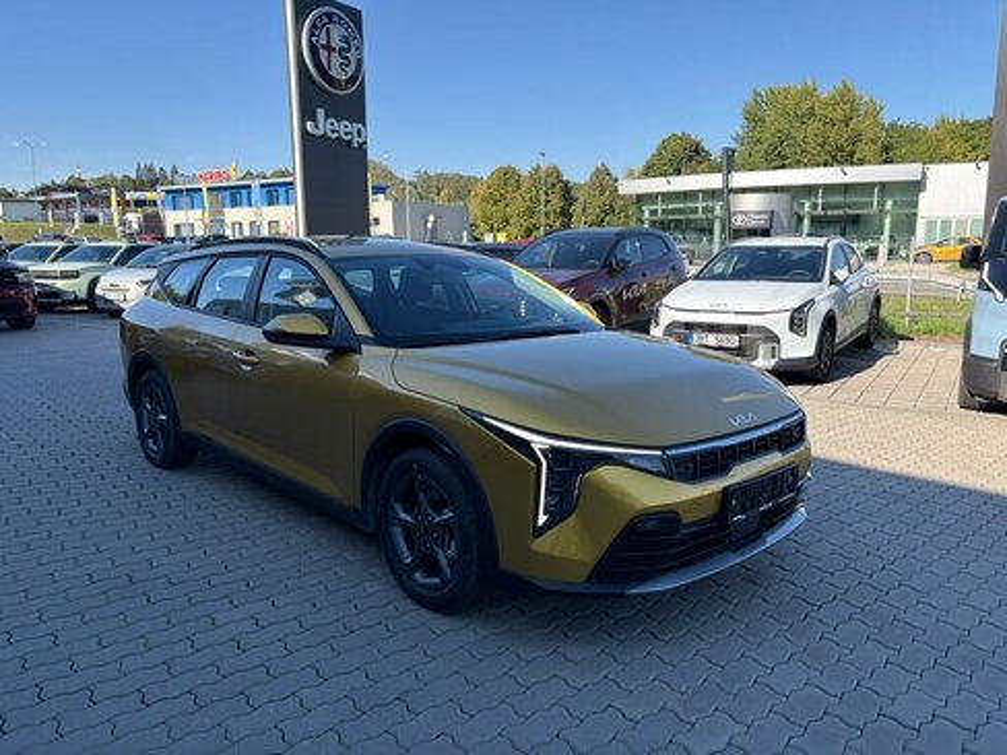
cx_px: 504
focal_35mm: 26
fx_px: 756
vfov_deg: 53.1
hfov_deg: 67.3
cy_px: 378
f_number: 1.6
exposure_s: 1/1667
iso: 50
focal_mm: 5.96
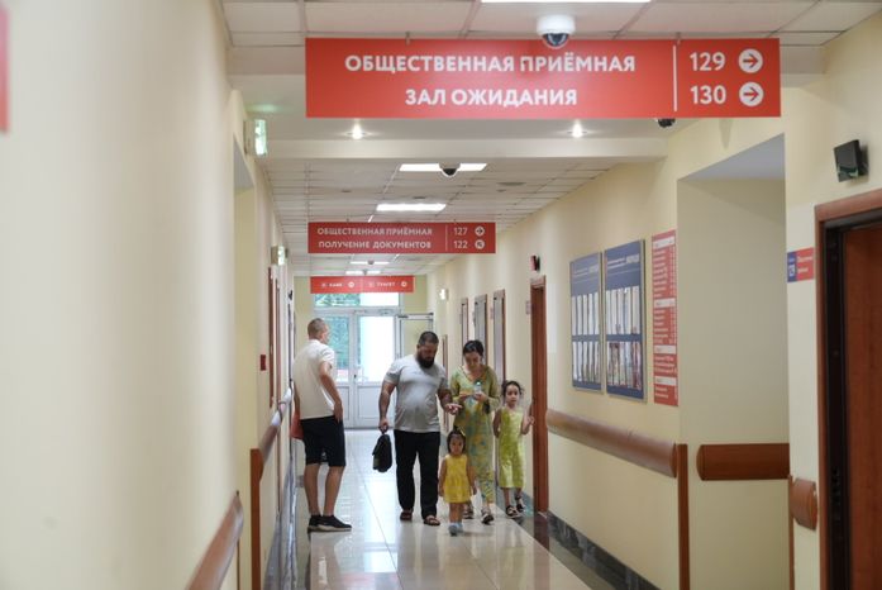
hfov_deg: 28.8
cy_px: 295
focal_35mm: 70
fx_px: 1716
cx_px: 441
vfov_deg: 19.5
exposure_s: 1/100
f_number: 5.6
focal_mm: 70
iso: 2500
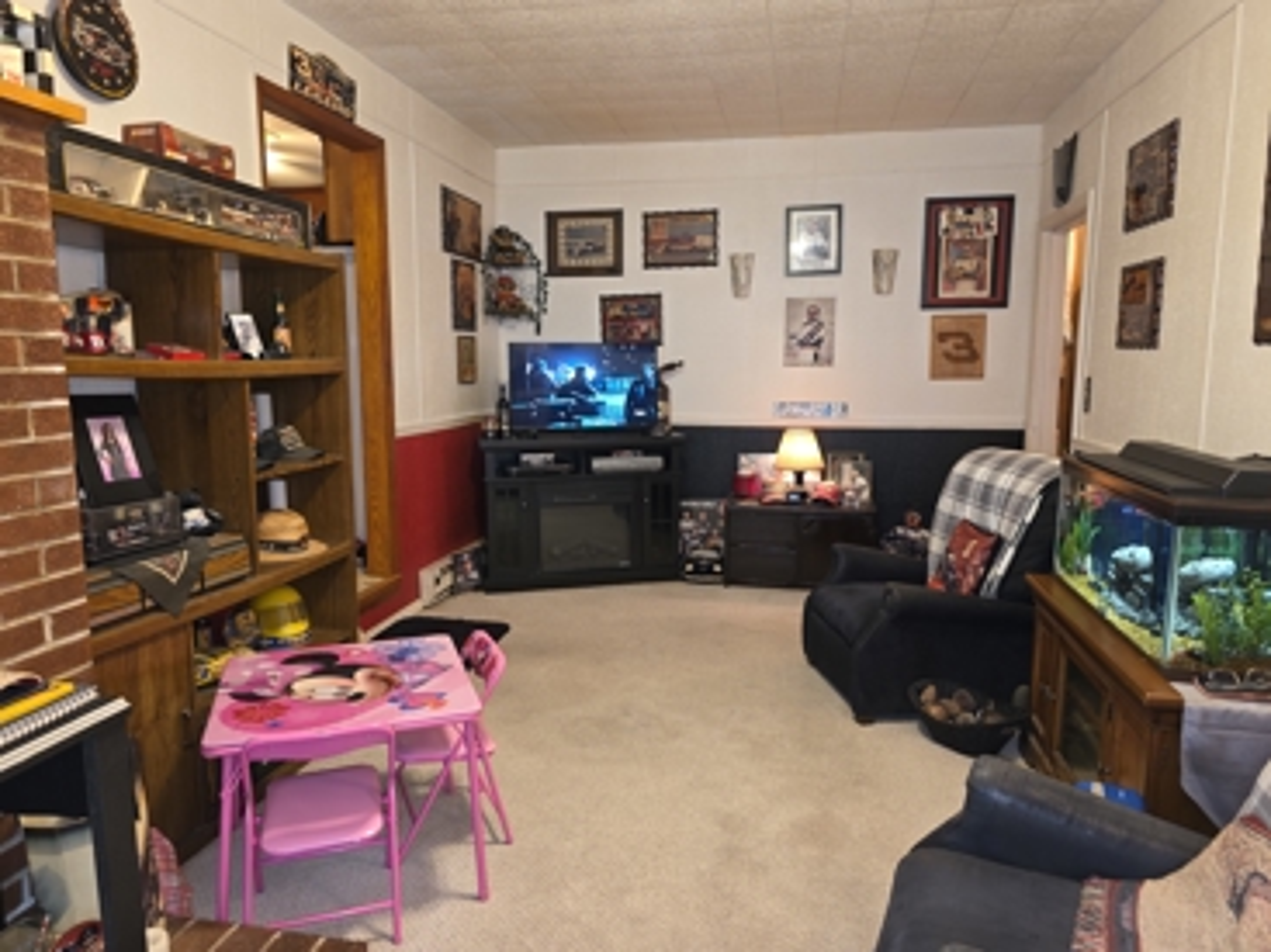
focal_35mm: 23
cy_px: 476
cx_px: 636
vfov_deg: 58.9
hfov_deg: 73.9
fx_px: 844
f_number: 1.7
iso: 125
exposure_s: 1/13.4
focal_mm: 6.3
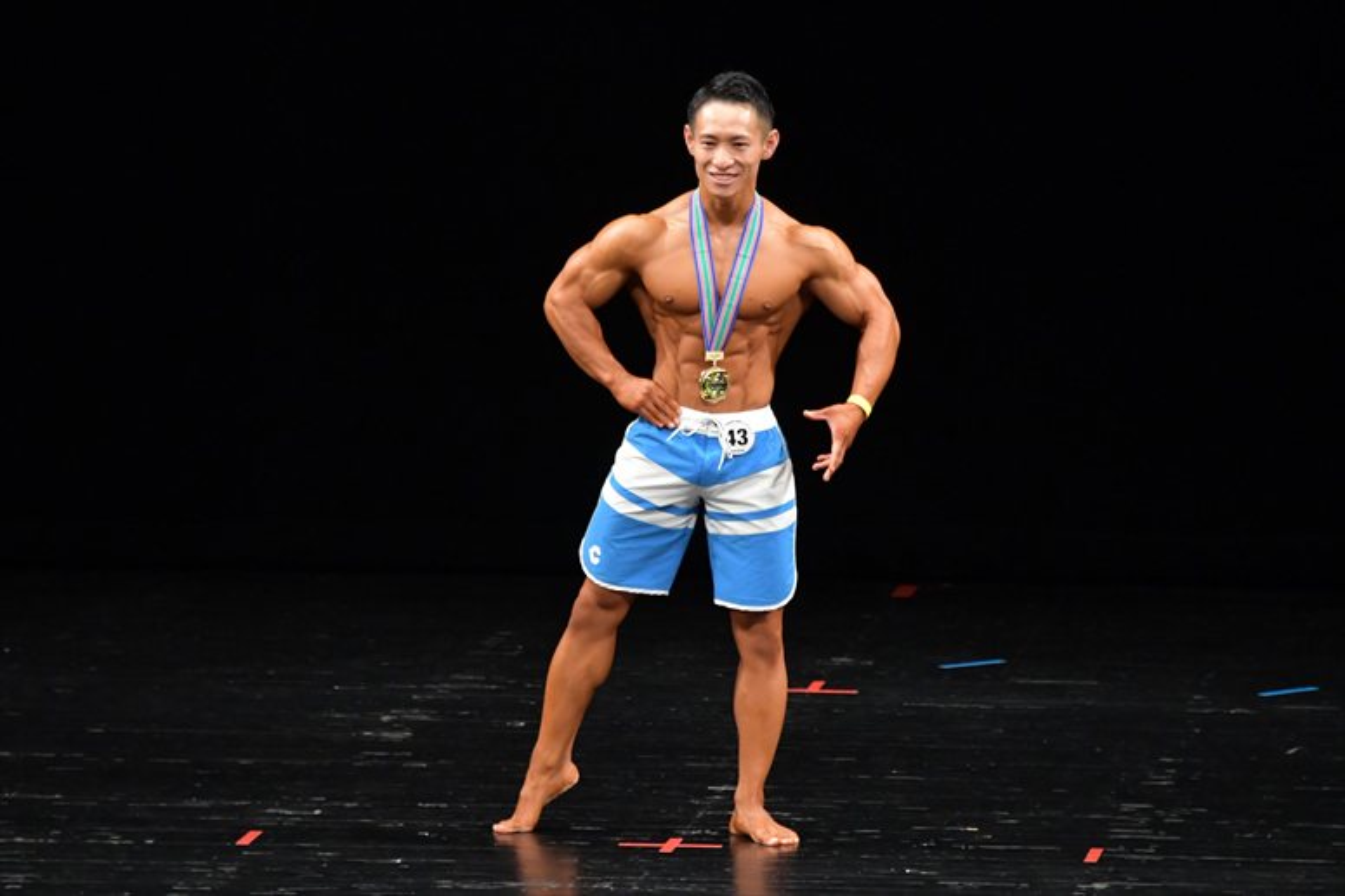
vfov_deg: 4.6
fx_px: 11203
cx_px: 672
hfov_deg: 6.9
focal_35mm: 300
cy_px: 448
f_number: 5.6
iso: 3200
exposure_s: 1/400
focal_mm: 200
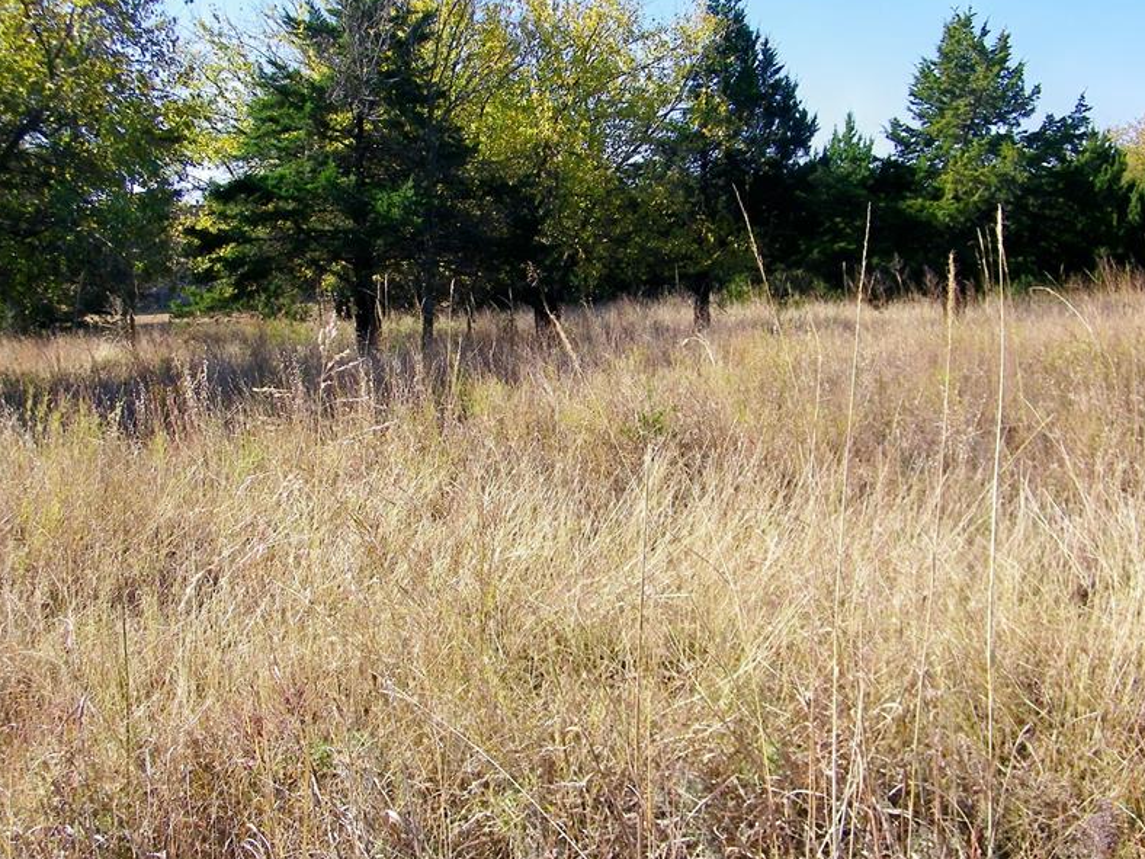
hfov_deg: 47.8
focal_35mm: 39
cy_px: 375
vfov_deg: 36.8
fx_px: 1290
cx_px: 623
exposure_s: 1/160
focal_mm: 5.4
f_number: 7.2
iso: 80
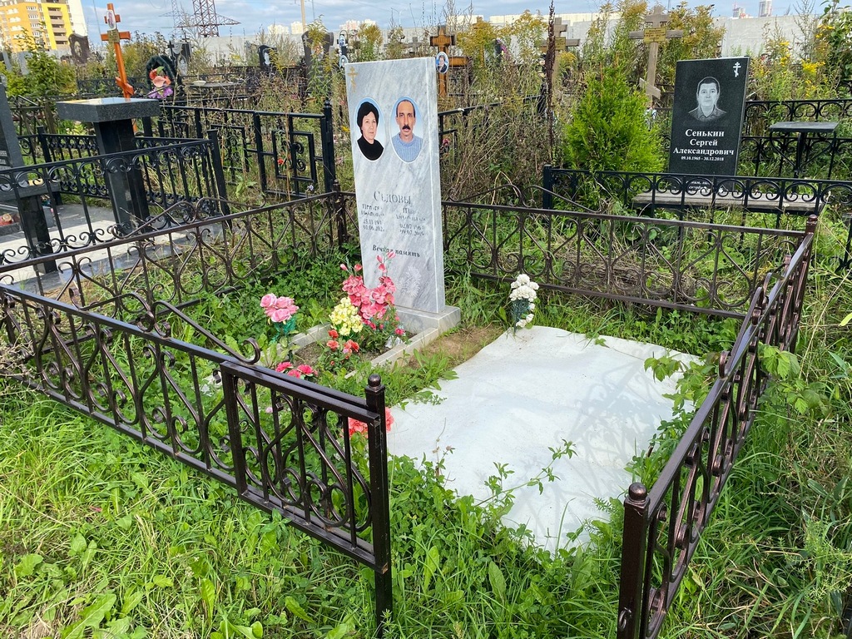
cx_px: 426
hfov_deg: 67.3
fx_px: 640
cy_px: 320
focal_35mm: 26
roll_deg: +3.2
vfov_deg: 53.1
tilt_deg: -19.8
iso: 32
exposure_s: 1/1447
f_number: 1.8
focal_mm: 4.25
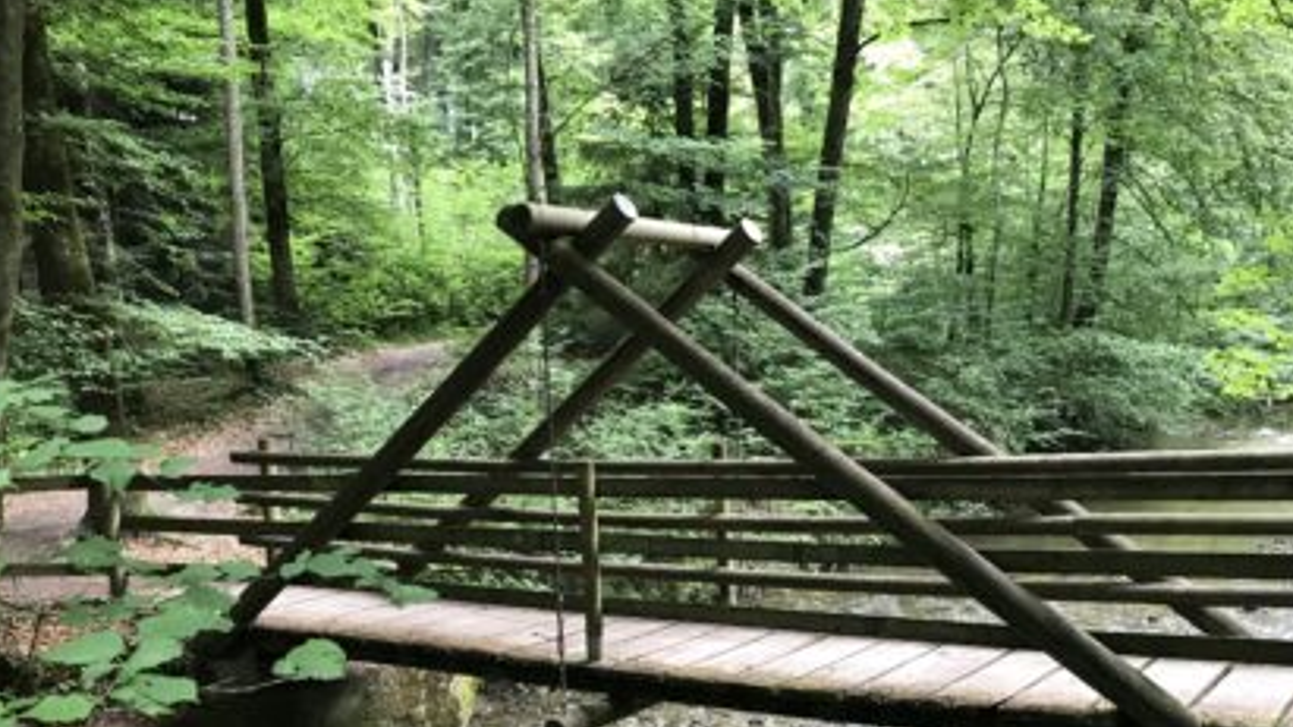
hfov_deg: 52.8
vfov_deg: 30.4
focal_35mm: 38
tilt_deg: -8.9
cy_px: 589
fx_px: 1303
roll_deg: +0.8
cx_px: 664
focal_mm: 3.99
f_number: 1.8
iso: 40
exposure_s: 1/33
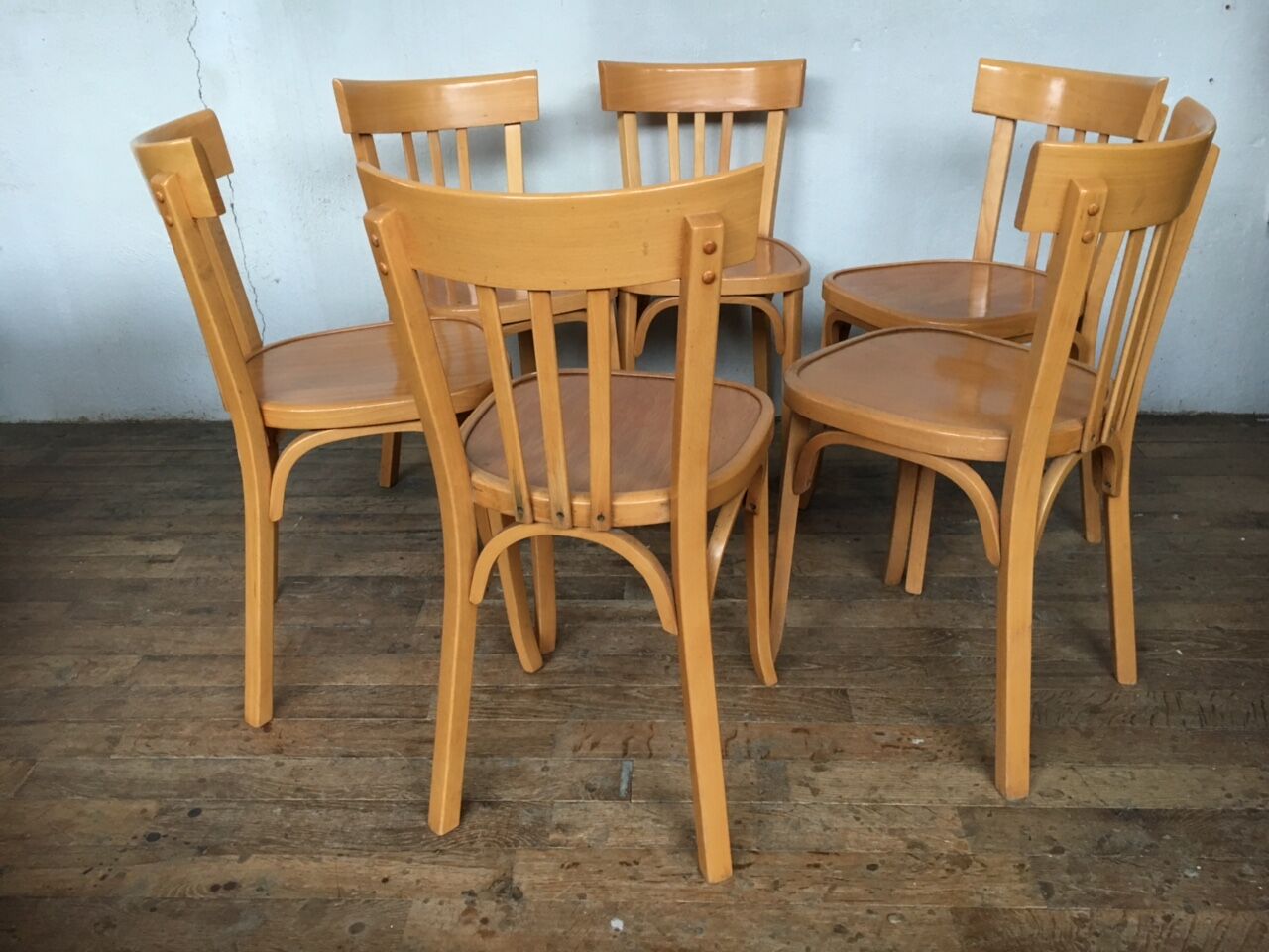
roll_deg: +1.6
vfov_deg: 48.2
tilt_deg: -26.7
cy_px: 476
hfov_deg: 61.7
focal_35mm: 29
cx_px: 634
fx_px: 1063
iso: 125
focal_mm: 4.15
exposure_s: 1/33
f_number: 2.2
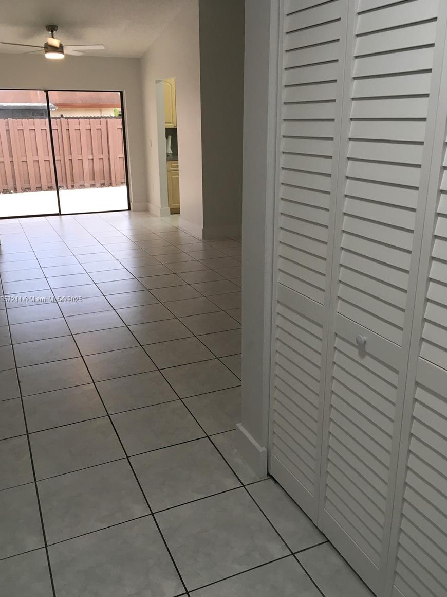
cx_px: 219
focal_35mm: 30
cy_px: 300
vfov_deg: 60.0
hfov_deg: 46.8
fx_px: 517
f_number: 2.2
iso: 25
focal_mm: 4.15
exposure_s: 1/30
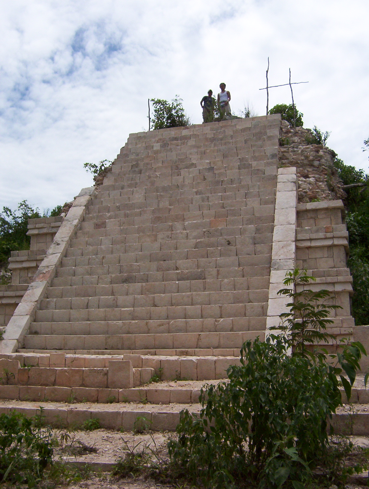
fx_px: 510
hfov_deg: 39.8
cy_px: 244
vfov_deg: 51.2
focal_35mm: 36
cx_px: 184
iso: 100
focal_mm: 5.54
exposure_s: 1/1580
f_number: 5.24
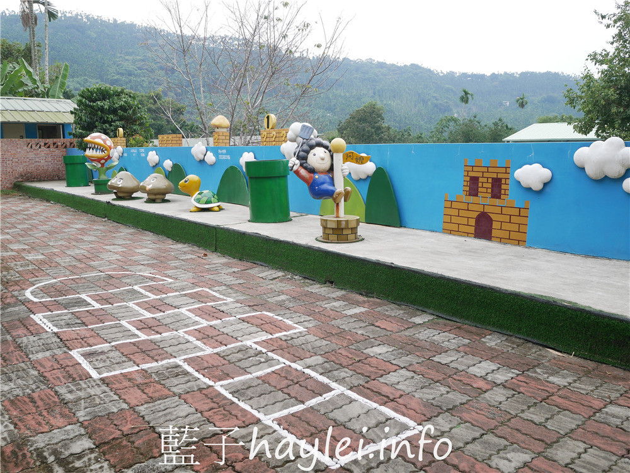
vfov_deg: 46.8
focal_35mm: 30
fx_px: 546
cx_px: 315
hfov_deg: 60.0
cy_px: 236
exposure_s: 1/500
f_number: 3.5
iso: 200
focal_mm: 15
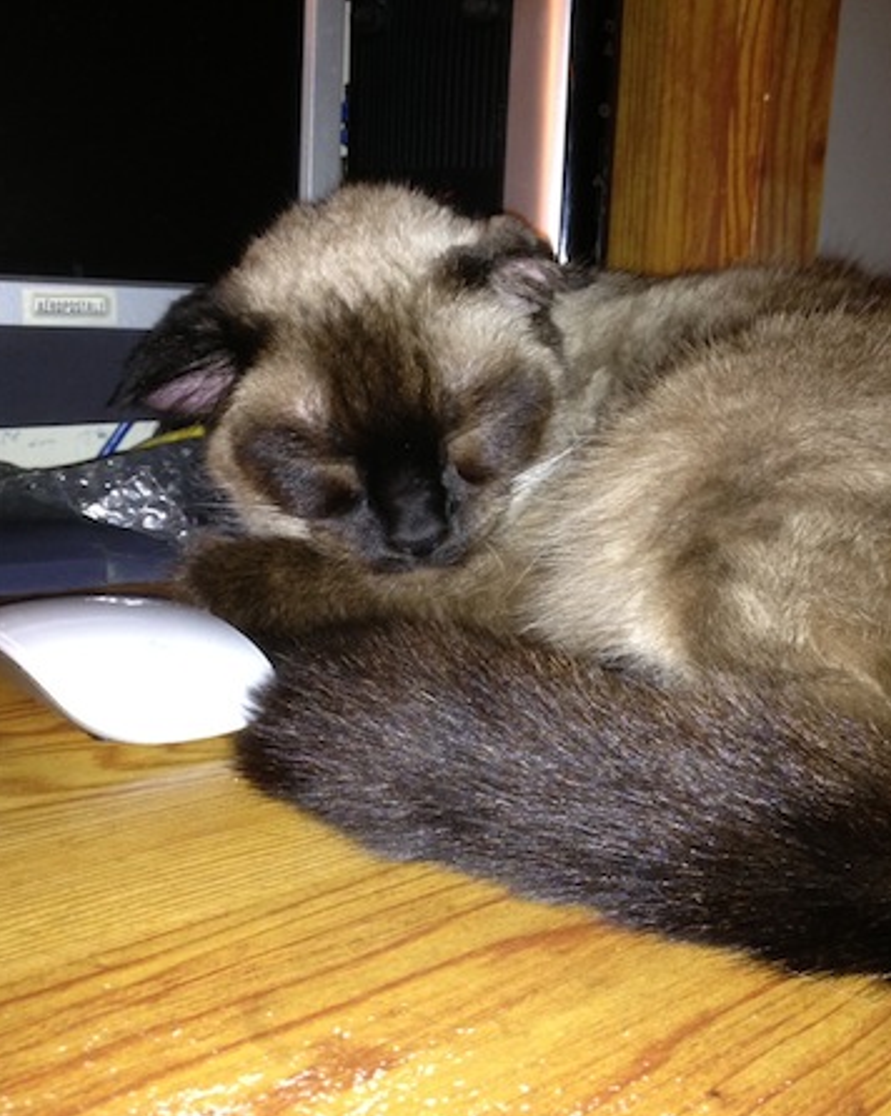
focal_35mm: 46
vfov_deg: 40.4
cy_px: 561
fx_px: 1518
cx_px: 538
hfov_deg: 32.6
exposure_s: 1/16
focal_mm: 4.28
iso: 125
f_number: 2.4
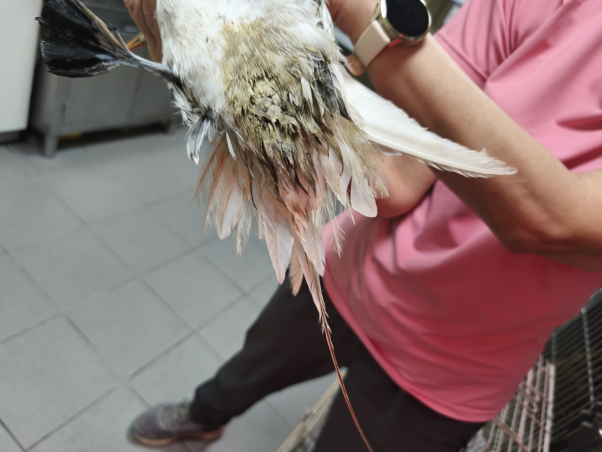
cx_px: 301
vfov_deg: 58.9
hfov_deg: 73.9
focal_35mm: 23
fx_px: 400
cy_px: 226
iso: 250
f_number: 1.65
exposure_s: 1/60
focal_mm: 6.18
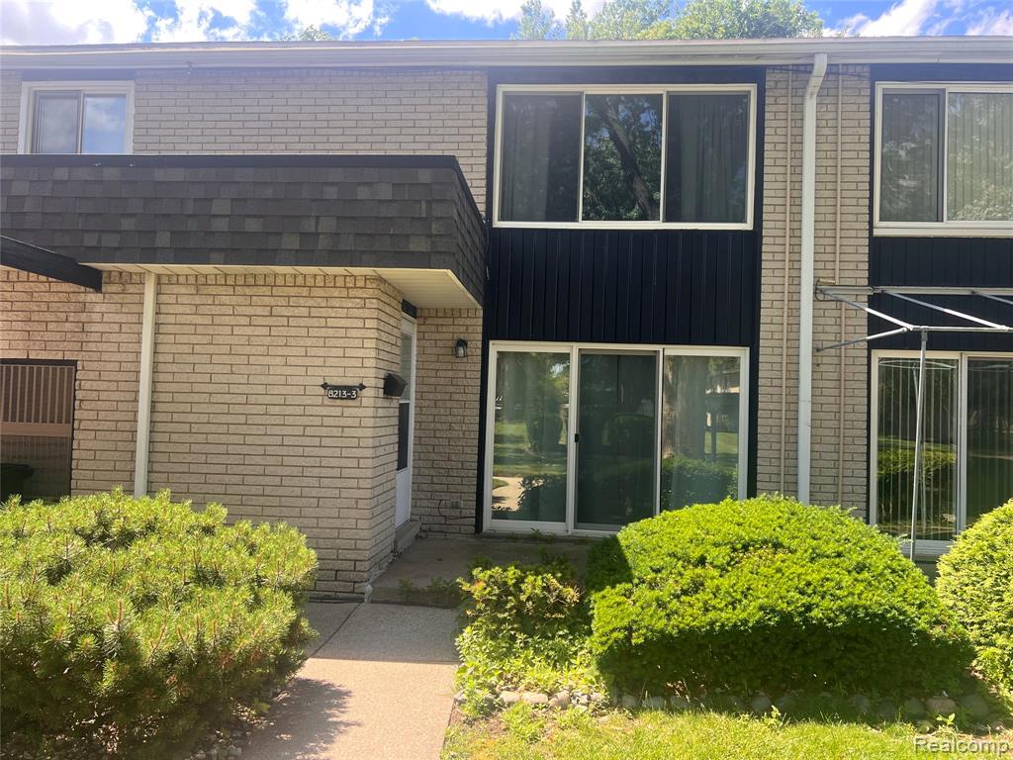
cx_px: 506
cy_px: 380
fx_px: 761
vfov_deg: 53.1
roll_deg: -1.5
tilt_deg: +1.5
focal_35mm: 26
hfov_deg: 67.3
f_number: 1.5
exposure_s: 1/738
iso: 50
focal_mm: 5.7
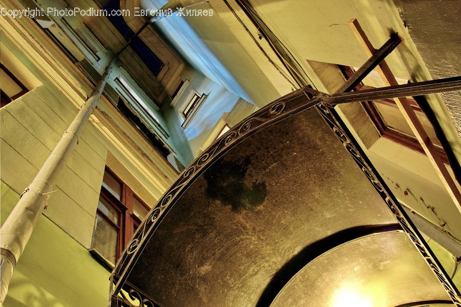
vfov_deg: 53.1
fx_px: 307
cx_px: 230
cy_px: 154
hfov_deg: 73.7
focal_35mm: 24
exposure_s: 30
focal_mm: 16
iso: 50
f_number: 8
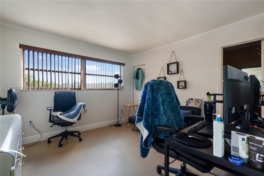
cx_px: 132
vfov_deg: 73.8
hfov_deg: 96.7
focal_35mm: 16
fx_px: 117
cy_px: 88
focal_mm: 16
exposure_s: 1/1.25
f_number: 14
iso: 100
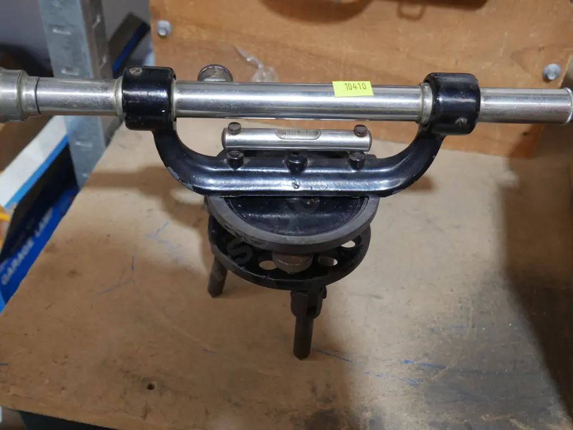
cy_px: 215
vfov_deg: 36.0
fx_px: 662
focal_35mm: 40
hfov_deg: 46.8
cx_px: 286
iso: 800
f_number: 4.4
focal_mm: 20
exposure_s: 1/60
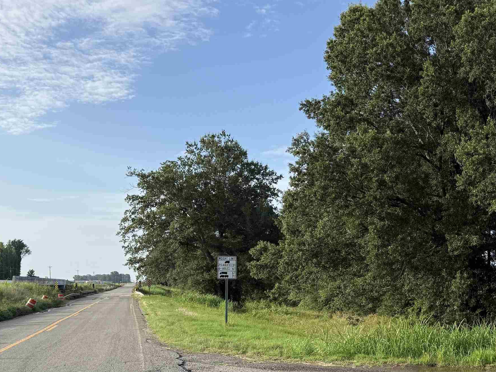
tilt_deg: +0.3
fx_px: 602
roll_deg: +1.8
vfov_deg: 33.7
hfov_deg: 44.6
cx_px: 296
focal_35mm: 42
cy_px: 275
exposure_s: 1/2110
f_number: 1.78
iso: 80
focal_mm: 6.76
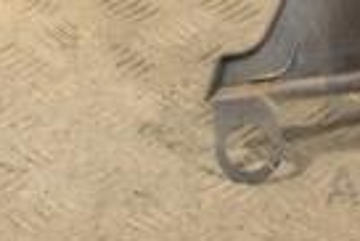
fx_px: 2112
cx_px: 275
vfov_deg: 6.3
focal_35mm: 211
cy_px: -275
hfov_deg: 9.7
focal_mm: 32
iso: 800
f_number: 5
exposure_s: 1/200
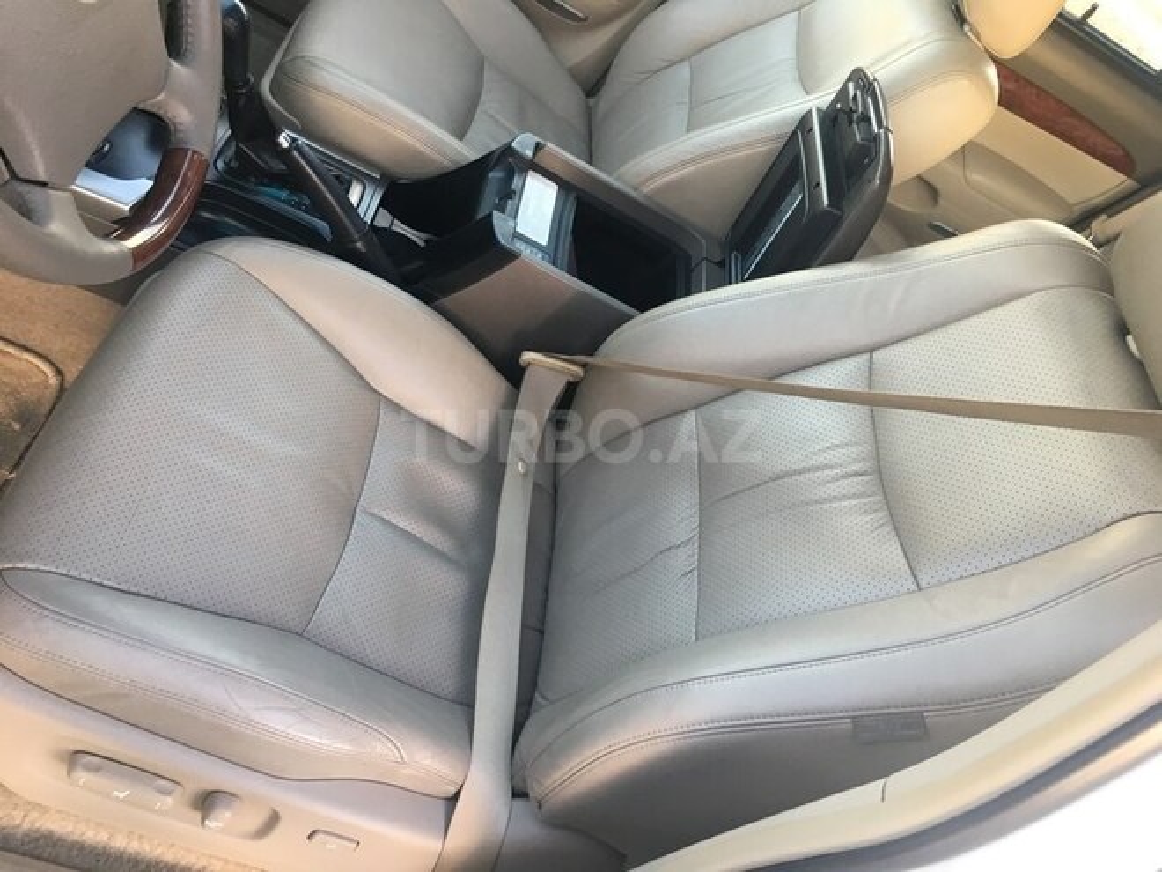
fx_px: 973
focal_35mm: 29
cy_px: 436
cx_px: 581
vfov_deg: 48.2
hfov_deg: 61.7
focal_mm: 4.15
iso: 50
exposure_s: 1/33
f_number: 2.2
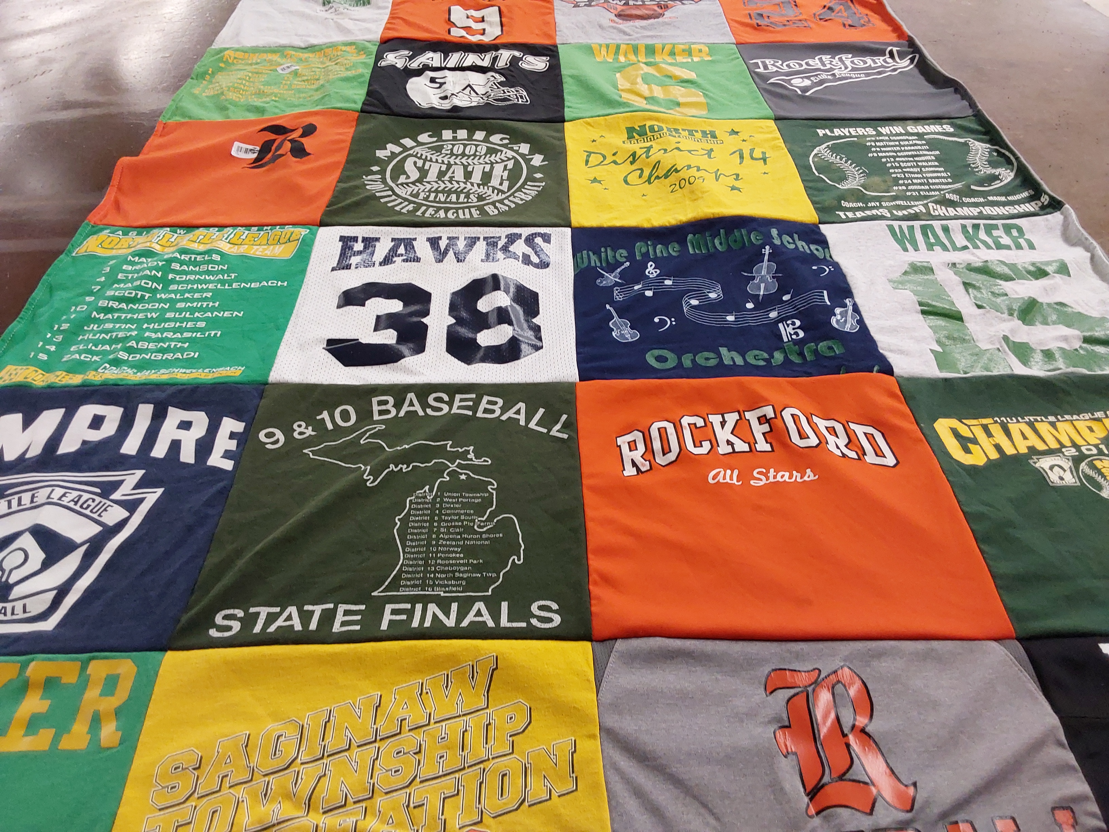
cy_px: 416
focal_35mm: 28
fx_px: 897
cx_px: 554
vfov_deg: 49.7
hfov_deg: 63.4
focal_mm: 2.91
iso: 125
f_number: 1.9
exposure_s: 1/60
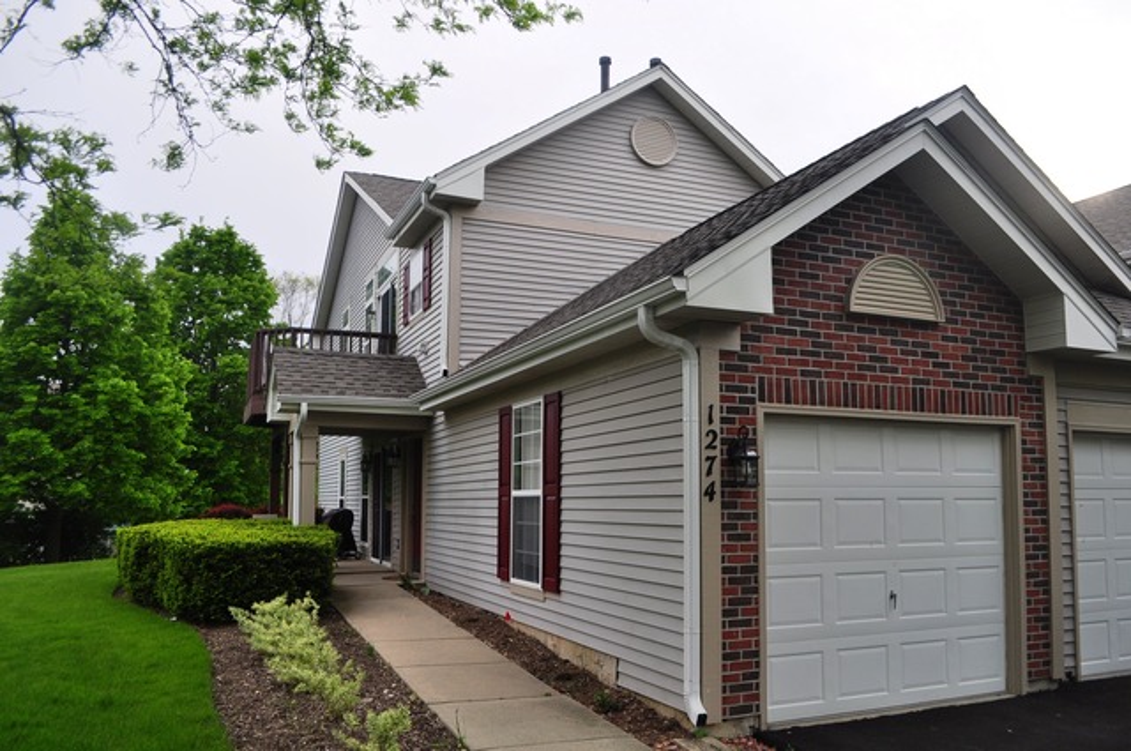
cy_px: 376
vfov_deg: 47.8
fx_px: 847
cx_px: 566
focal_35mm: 27
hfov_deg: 67.4
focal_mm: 18
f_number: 6.3
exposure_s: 1/160
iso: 200
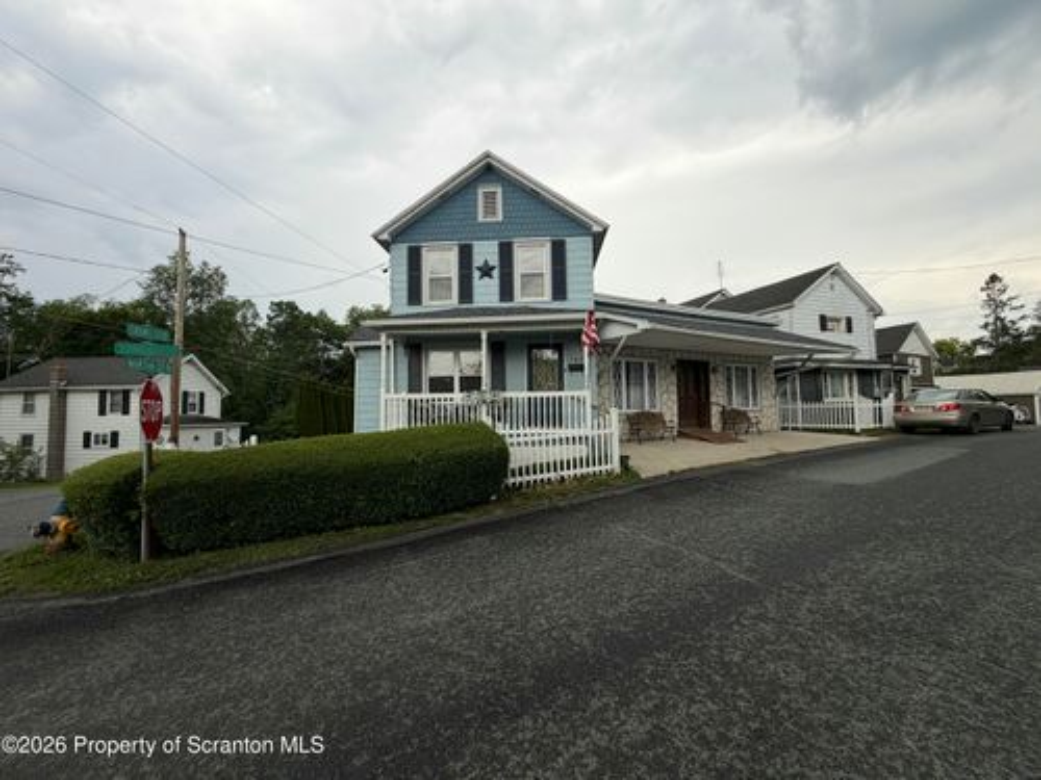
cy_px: 390
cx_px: 520
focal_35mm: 14
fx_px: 421
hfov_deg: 102.1
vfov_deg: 85.7
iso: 40
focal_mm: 2.22
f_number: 2.2
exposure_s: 1/186
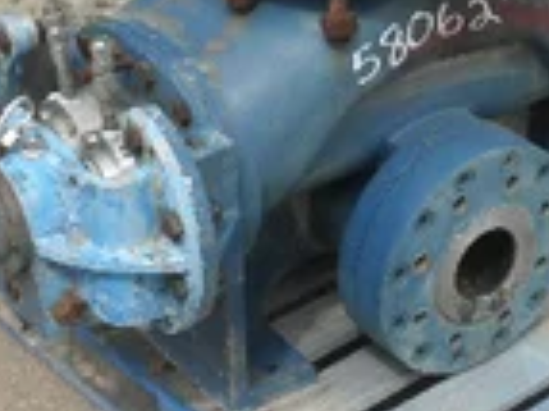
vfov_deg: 15.0
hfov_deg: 19.9
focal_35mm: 98
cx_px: 407
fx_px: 1553
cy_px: 261
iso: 64
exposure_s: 1/400
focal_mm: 6.1
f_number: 3.2
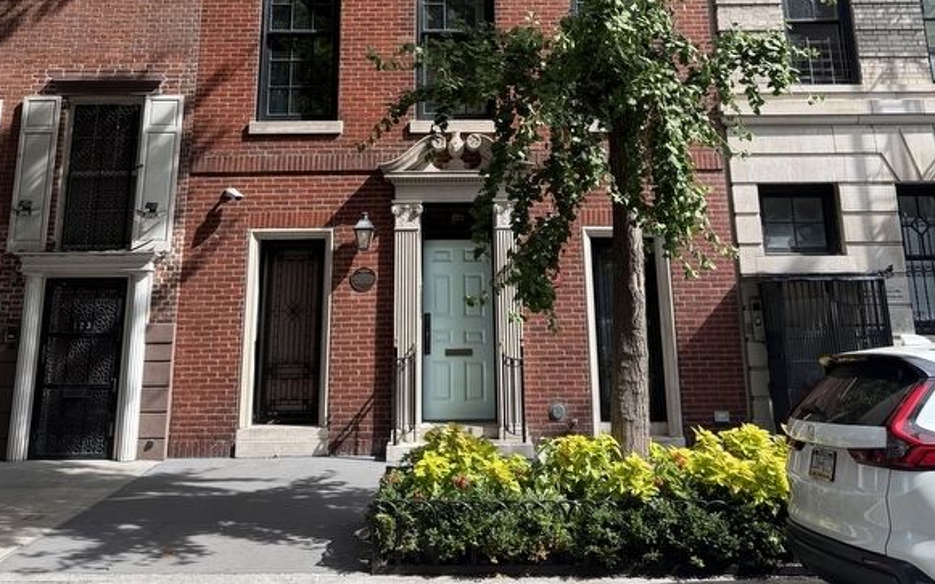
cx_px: 459
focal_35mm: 35
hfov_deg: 55.3
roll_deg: +0.5
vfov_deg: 34.0
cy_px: 45
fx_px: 892
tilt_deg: +15.7
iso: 80
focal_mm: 6.76
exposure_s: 1/1410
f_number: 1.78
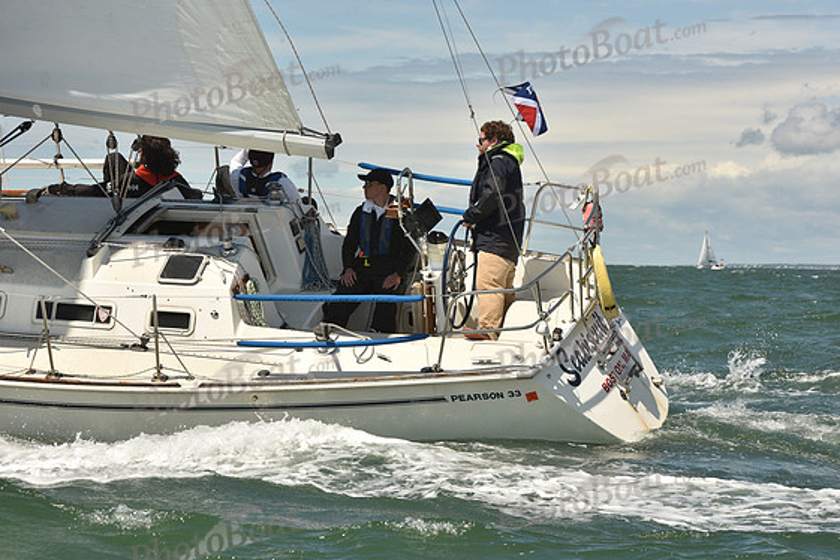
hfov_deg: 17.1
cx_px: 419
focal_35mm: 120
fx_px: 2800
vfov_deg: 11.4
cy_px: 285
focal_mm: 116
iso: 320
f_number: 11
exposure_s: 1/800
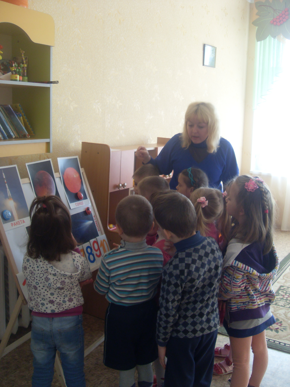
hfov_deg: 38.7
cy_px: 194
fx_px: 413
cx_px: 145
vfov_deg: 50.1
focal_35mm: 37
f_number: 2.8
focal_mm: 6.3
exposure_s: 1/90
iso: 100
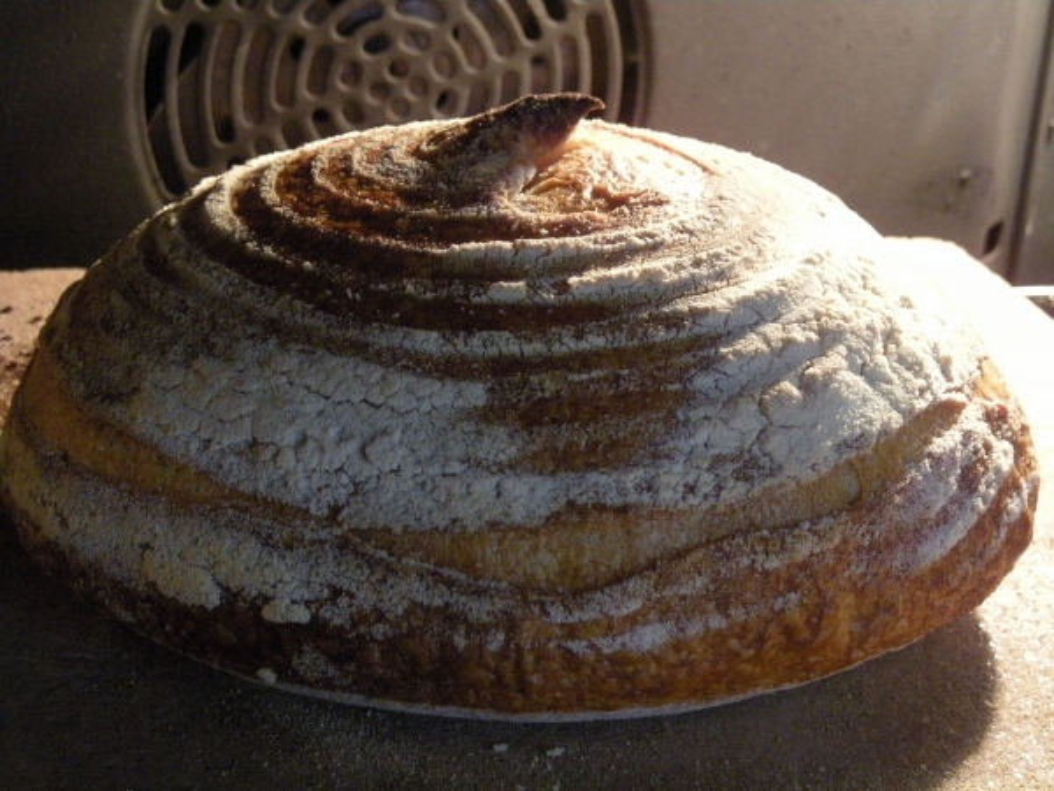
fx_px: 2314
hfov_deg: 25.7
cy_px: 396
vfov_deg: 19.4
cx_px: 527
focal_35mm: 76
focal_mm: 12.3
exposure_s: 1/9.4
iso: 400
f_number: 3.9
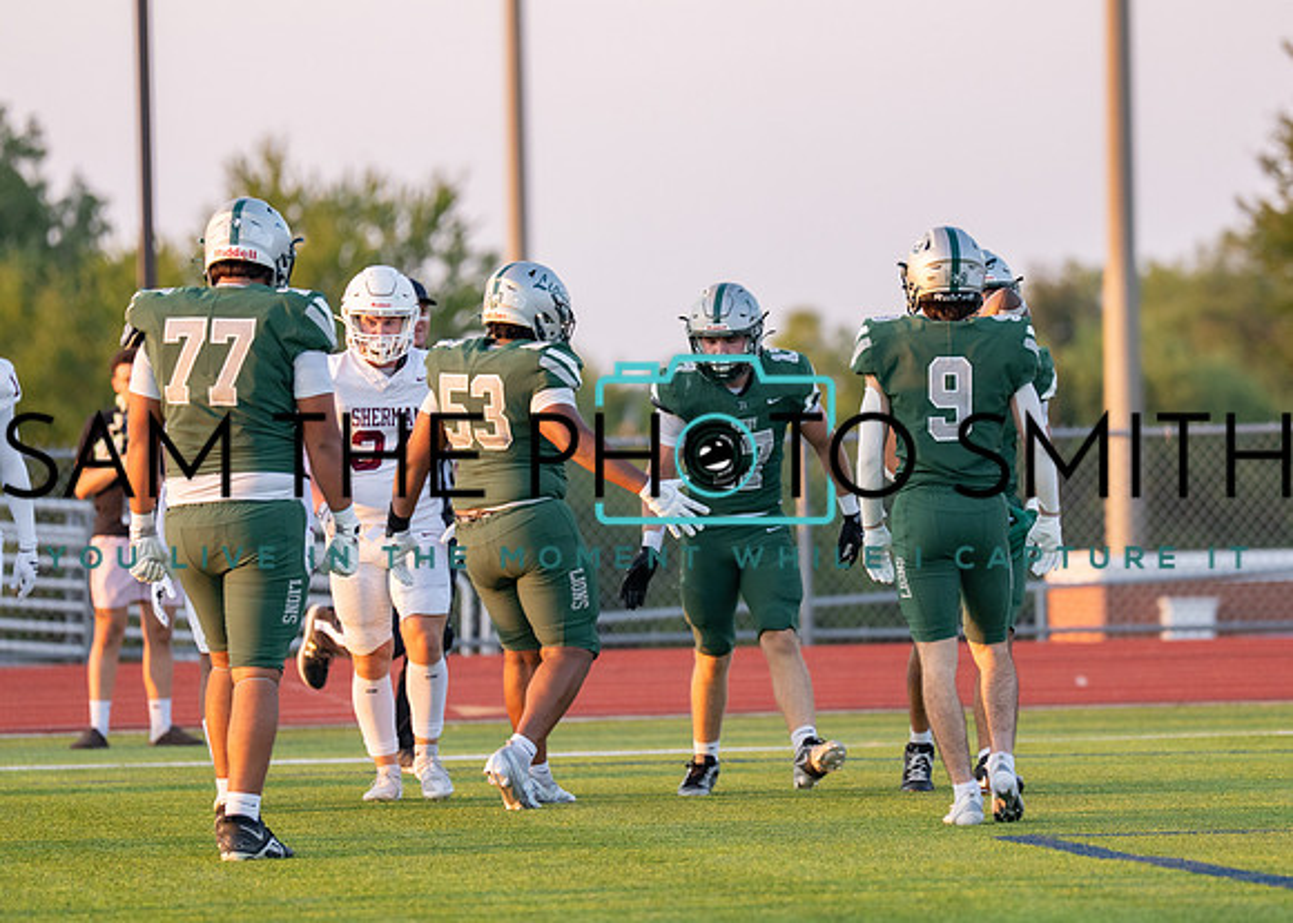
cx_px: 798
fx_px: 12702
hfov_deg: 5.8
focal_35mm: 346
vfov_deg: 4.2
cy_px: 478
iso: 500
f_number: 2.8
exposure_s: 1/1250
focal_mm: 200
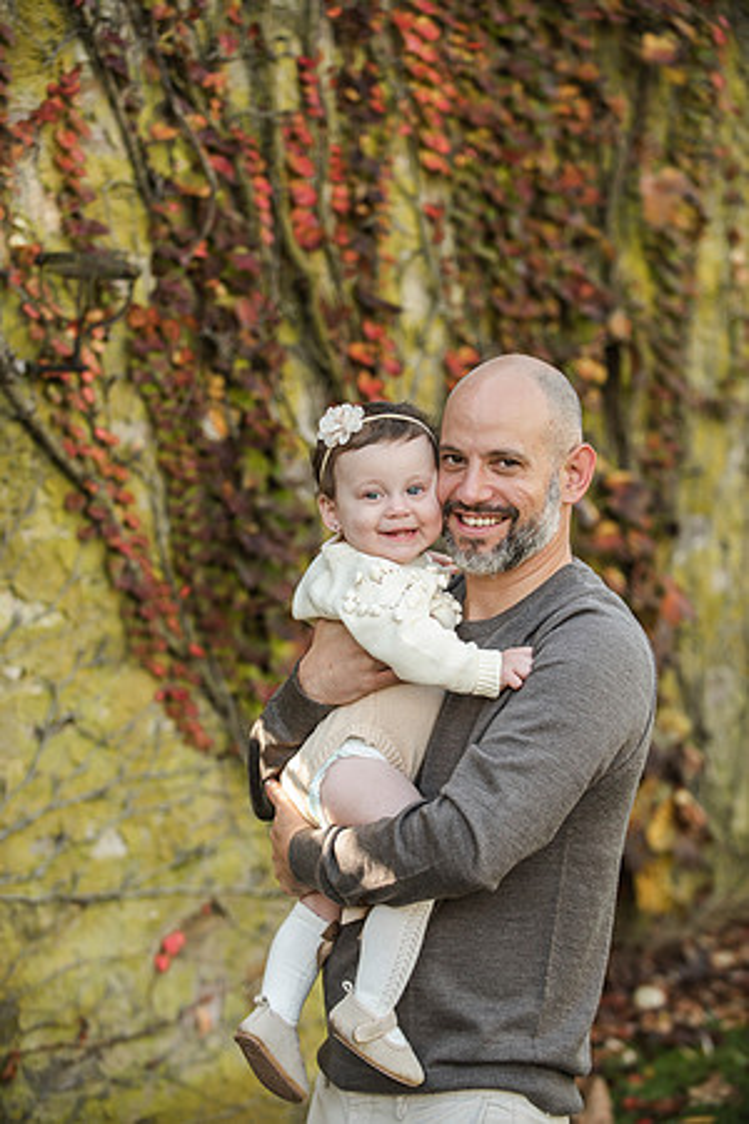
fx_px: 2809
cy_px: 562
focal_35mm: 90
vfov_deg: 22.6
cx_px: 374
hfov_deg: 15.2
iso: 800
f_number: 3.5
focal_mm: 90
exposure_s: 1/1000
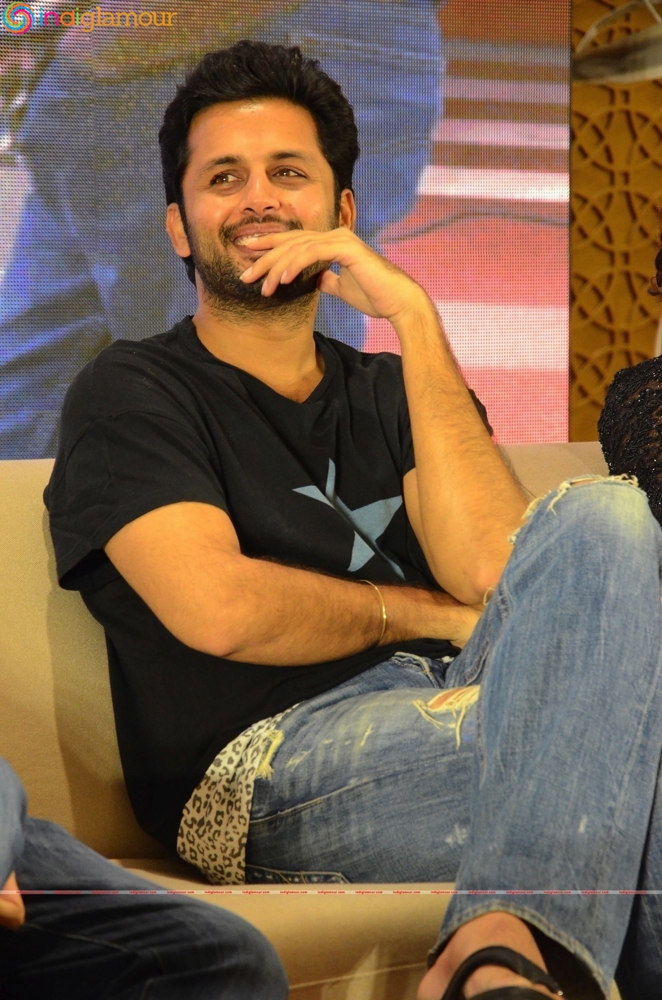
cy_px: 500
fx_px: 4364
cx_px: 331
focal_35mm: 158
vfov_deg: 13.1
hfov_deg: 8.7
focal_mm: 105
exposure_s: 1/80
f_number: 6.3
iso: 3200
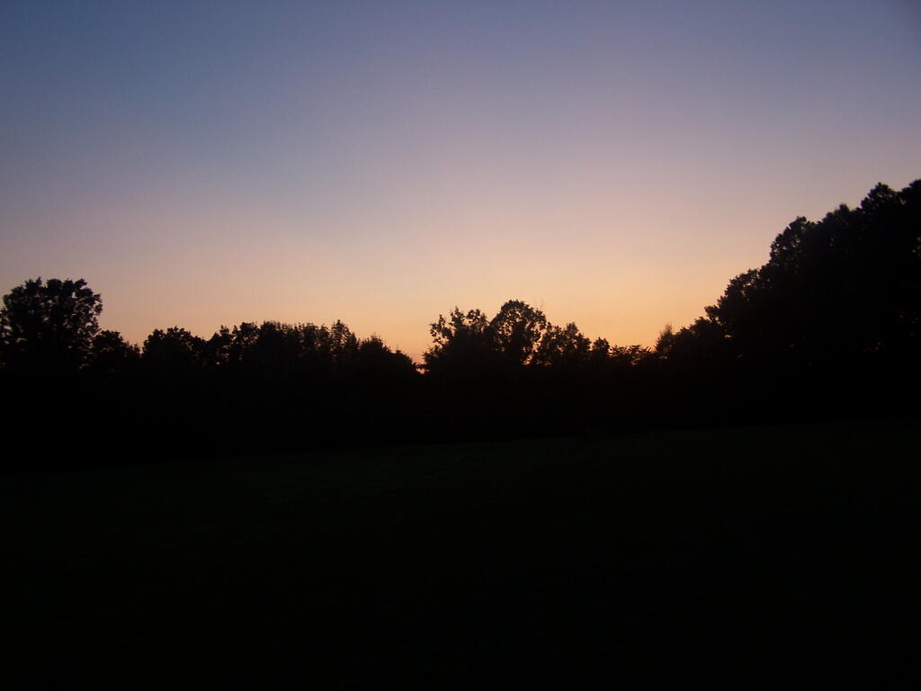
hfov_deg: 49.0
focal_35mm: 38
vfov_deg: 37.7
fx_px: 1011
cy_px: 346
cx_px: 460
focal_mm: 6.3
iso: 80
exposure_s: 1/40
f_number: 2.8
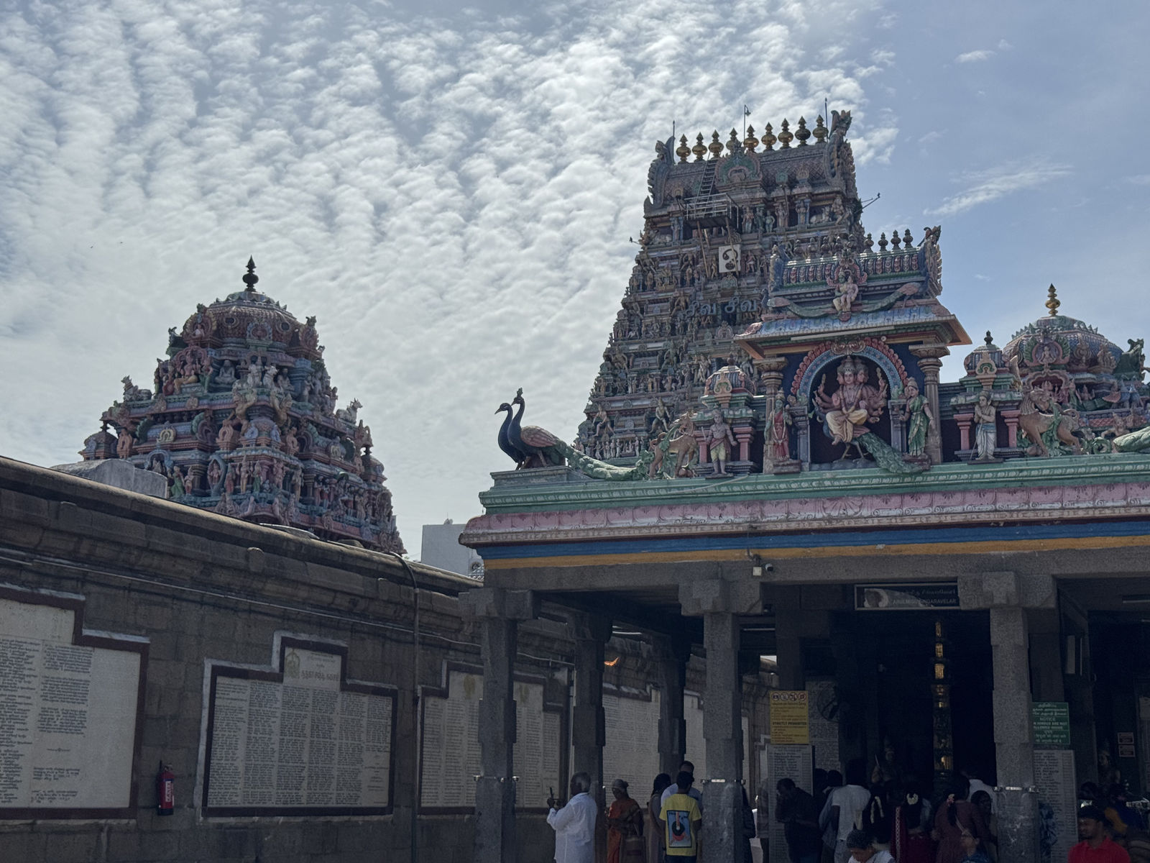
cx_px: 575
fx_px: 1595
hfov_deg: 39.7
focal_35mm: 48
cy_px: 432
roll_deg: -1.1
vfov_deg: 30.3
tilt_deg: +13.3
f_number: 1.78
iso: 64
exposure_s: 1/15385
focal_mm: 6.76
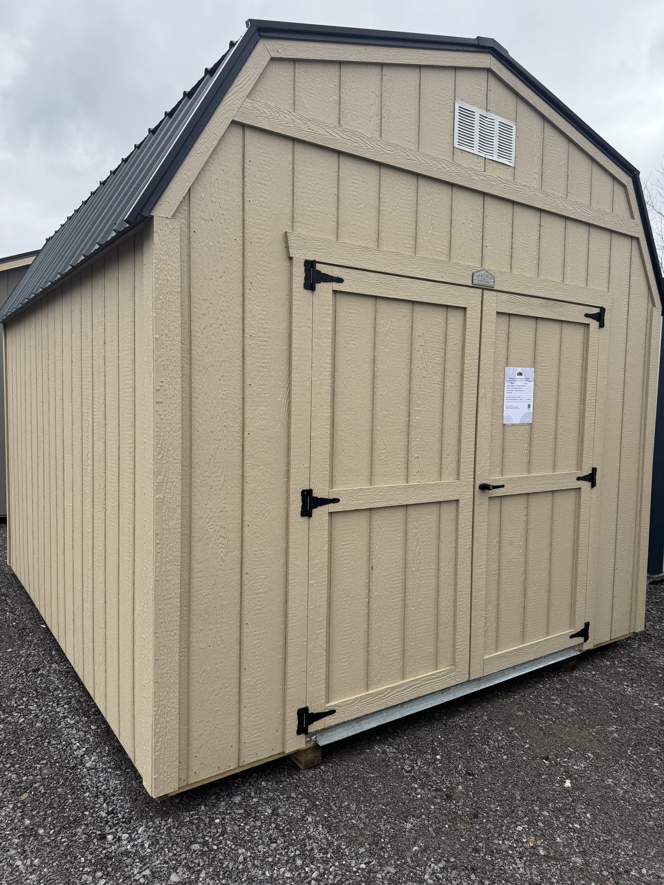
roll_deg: -3.0
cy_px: 442
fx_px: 614
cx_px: 332
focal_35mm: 24
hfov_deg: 56.8
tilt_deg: -4.4
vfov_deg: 71.6
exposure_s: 1/1980
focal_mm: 6.76
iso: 80
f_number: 1.78
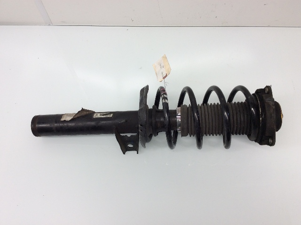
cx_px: 150
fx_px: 278
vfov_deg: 44.1
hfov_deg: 56.9
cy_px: 112
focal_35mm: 32
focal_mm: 3.3
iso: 40
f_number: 2.4
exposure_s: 1/60
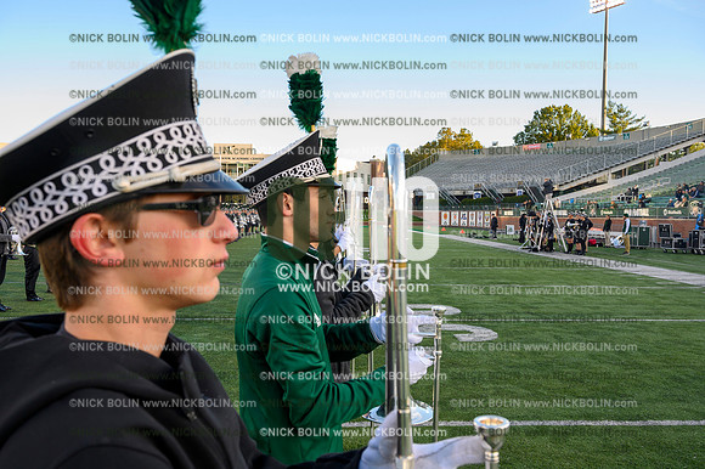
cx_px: 352
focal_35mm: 32
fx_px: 626
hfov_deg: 58.7
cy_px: 234
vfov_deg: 41.1
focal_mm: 32
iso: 320
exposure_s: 1/60
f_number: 9
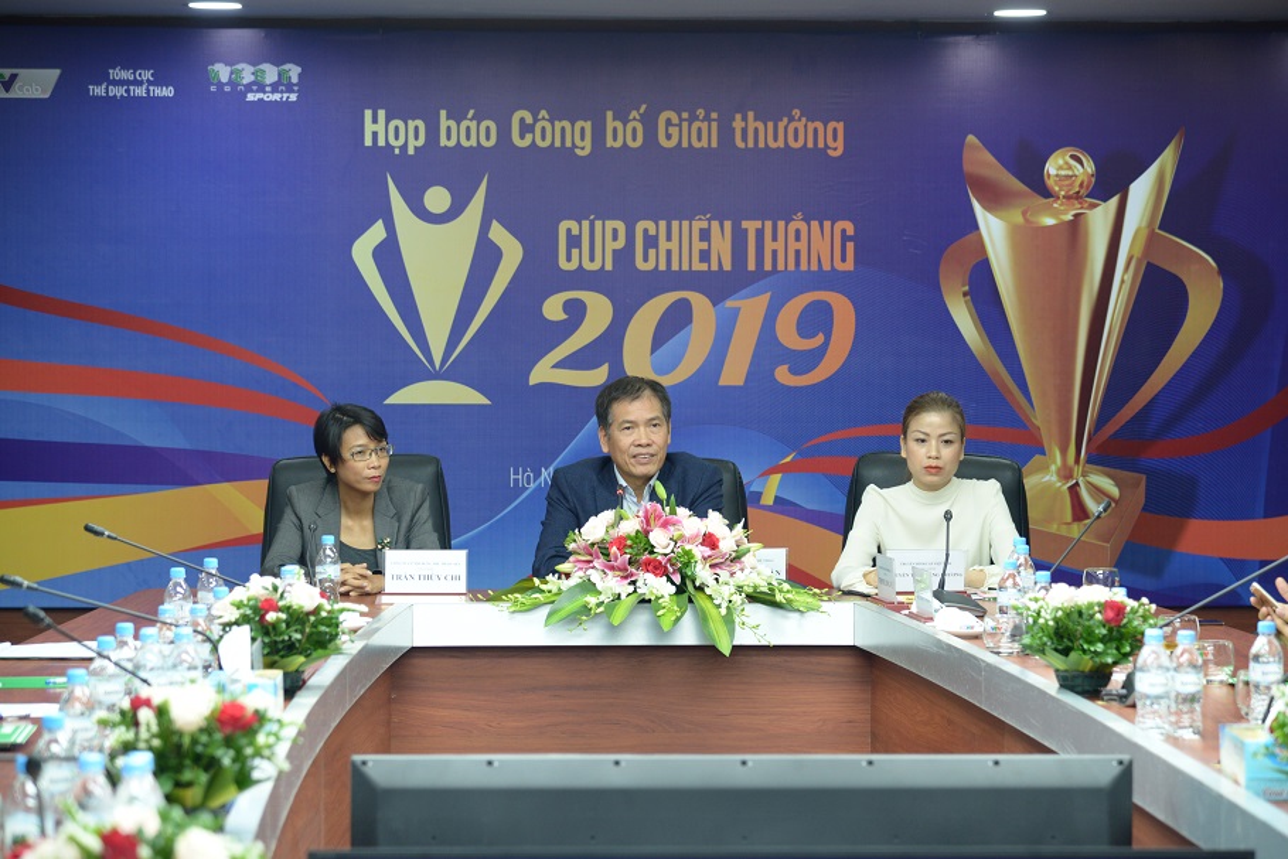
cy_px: 430
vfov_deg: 11.4
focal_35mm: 120
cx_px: 644
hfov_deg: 17.1
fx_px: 4294
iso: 1250
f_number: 5.6
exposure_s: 1/60
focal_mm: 120
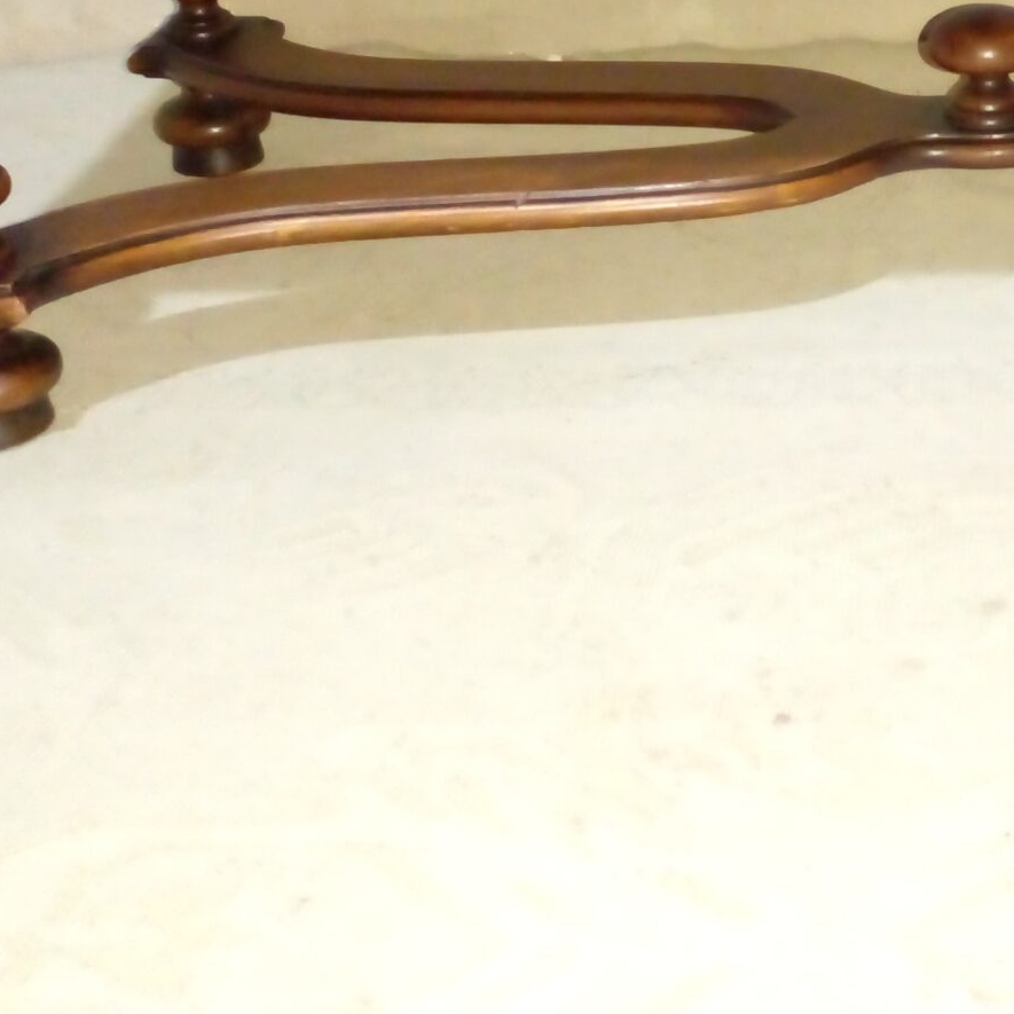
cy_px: -32
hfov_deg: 24.1
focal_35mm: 69
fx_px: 2287
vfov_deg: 23.8
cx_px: 977
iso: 640
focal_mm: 3.6
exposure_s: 1/20
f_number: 1.9
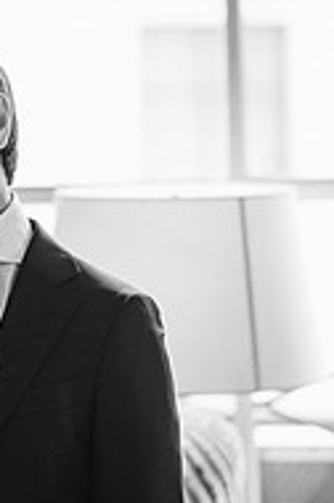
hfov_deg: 6.8
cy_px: 156
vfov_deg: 10.2
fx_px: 2807
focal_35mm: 201
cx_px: 44
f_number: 2
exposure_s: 1/200
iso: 100
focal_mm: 85
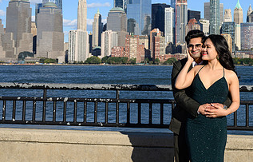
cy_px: 16
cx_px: 184
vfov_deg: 17.4
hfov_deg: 27.0
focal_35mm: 75
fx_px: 521
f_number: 5.6
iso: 64
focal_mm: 34
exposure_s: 1/500
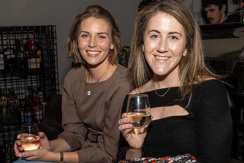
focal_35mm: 53
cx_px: 127
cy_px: 86
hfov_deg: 37.5
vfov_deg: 25.5
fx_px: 359
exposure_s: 1/250
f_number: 8
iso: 800
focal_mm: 26
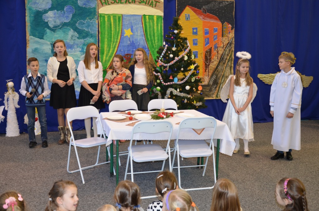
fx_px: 332
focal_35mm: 38
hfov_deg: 51.4
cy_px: 106
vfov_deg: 35.3
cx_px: 160
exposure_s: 1/60
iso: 640
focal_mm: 25
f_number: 4
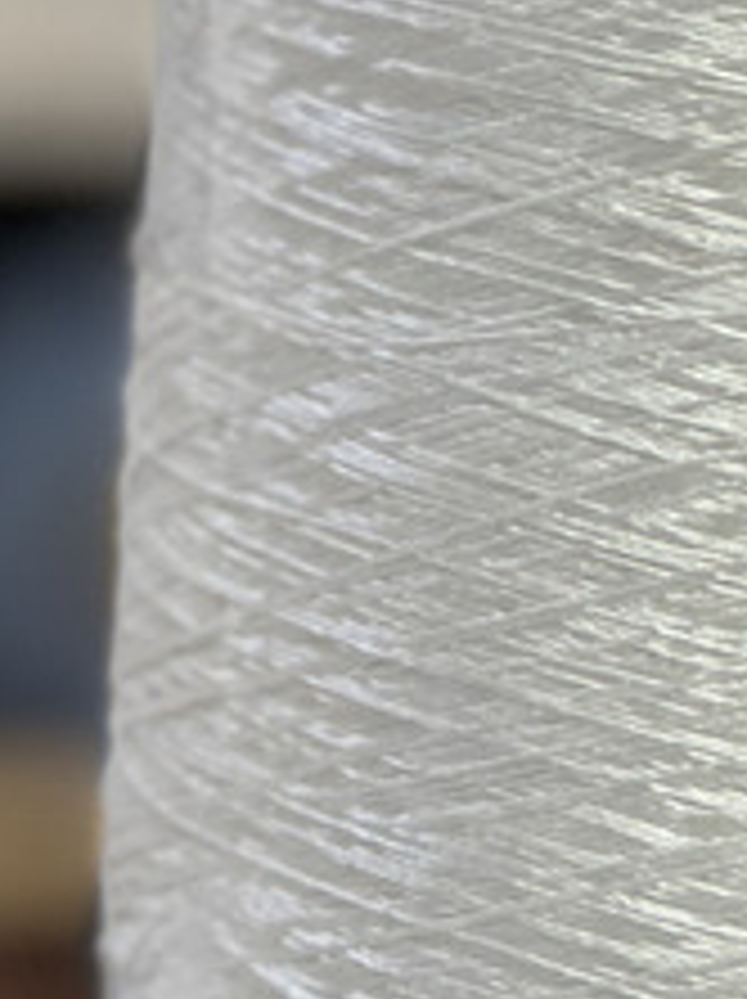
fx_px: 8014
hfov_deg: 5.3
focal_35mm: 278
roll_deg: -0.2
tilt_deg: -0.5
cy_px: 243
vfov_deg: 7.1
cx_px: 720
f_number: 2.8
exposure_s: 1/100
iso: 250
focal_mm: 9
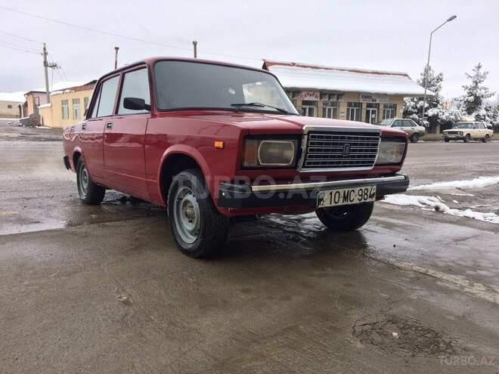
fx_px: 418
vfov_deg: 48.2
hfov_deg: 61.7
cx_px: 250
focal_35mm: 29
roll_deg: +0.3
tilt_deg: -10.5
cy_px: 187
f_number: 2.2
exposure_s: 1/1080
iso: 32
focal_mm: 4.15
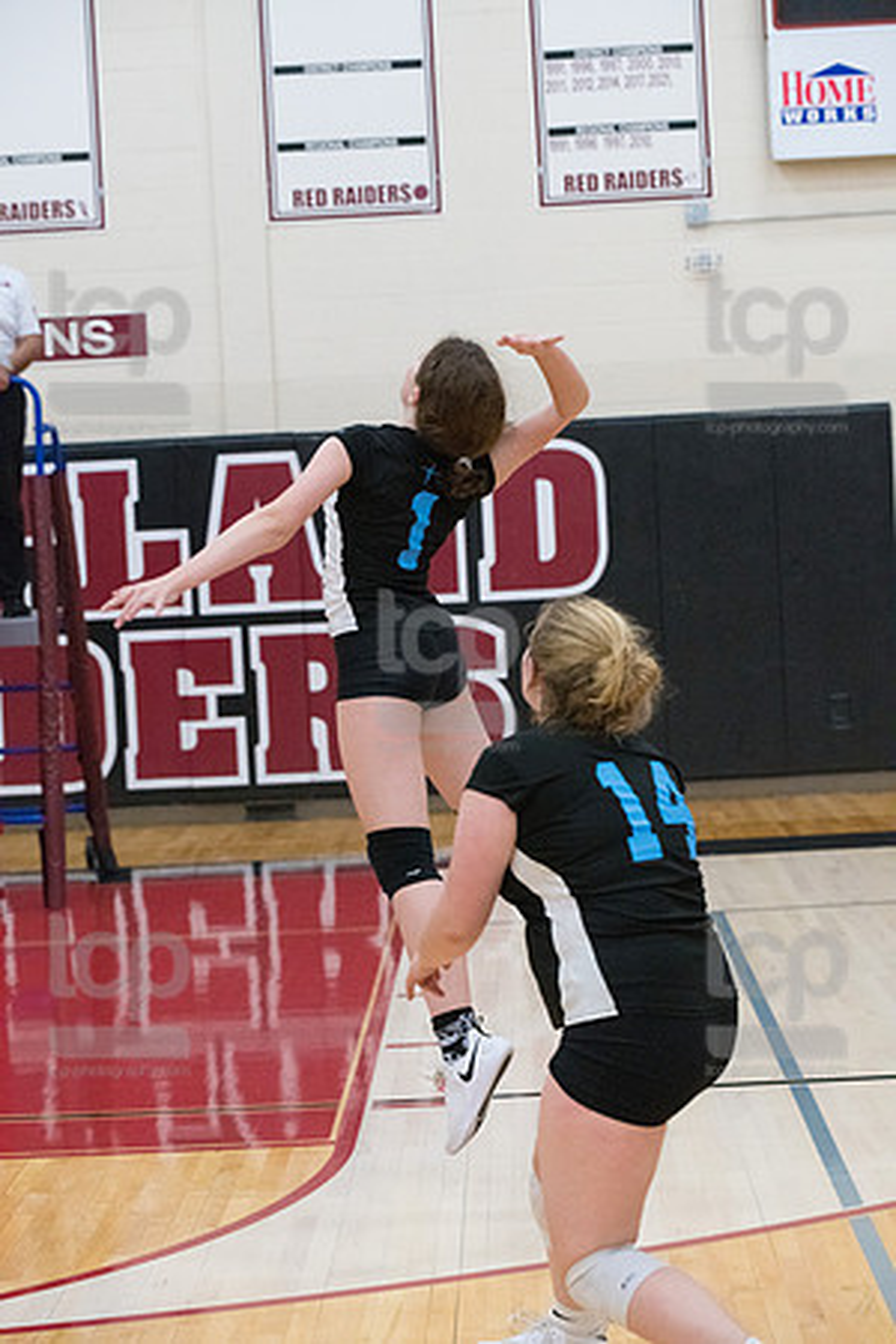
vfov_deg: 23.6
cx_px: 448
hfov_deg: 15.9
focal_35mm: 86
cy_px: 672
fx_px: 3210
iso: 6400
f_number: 4.5
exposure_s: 1/1000
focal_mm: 86
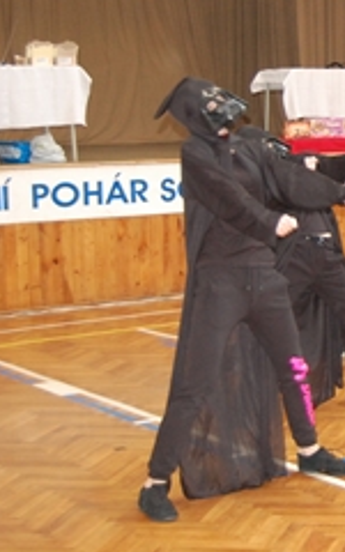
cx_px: 564
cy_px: 186
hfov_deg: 13.6
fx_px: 1339
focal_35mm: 89
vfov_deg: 23.2
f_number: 4.2
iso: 1250
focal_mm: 28
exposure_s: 1/60
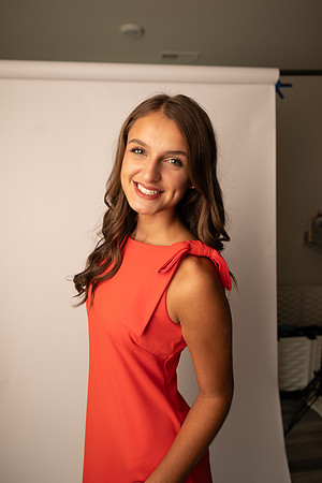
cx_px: 161
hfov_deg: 53.1
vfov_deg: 73.7
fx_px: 322
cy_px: 242
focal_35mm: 24
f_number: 3.2
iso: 100
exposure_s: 1/160
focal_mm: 24
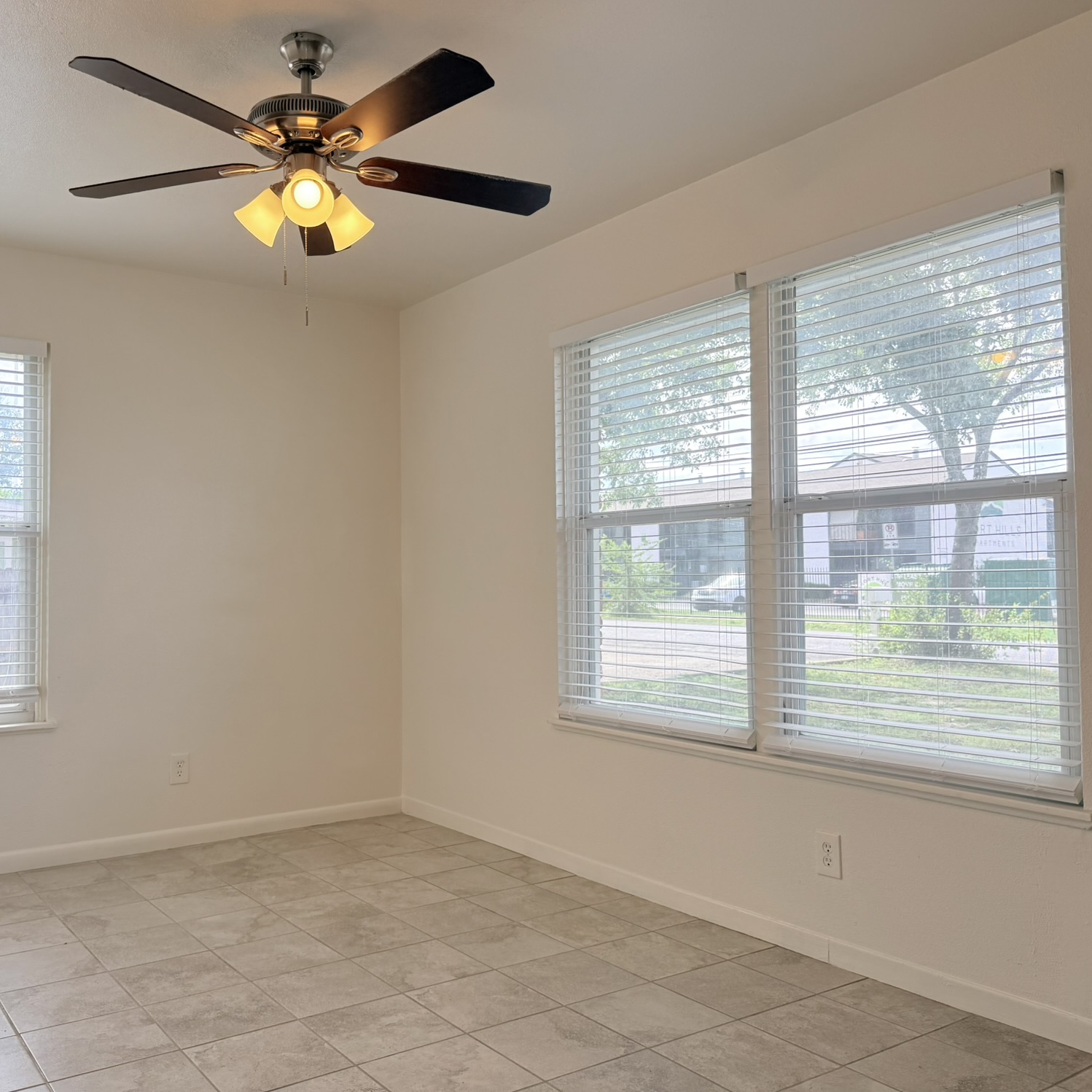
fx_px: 1035
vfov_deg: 55.6
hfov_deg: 55.1
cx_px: 425
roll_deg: +0.5
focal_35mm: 29
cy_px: 534
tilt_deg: +1.9
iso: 100
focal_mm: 6.76
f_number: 1.78
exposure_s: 1/772
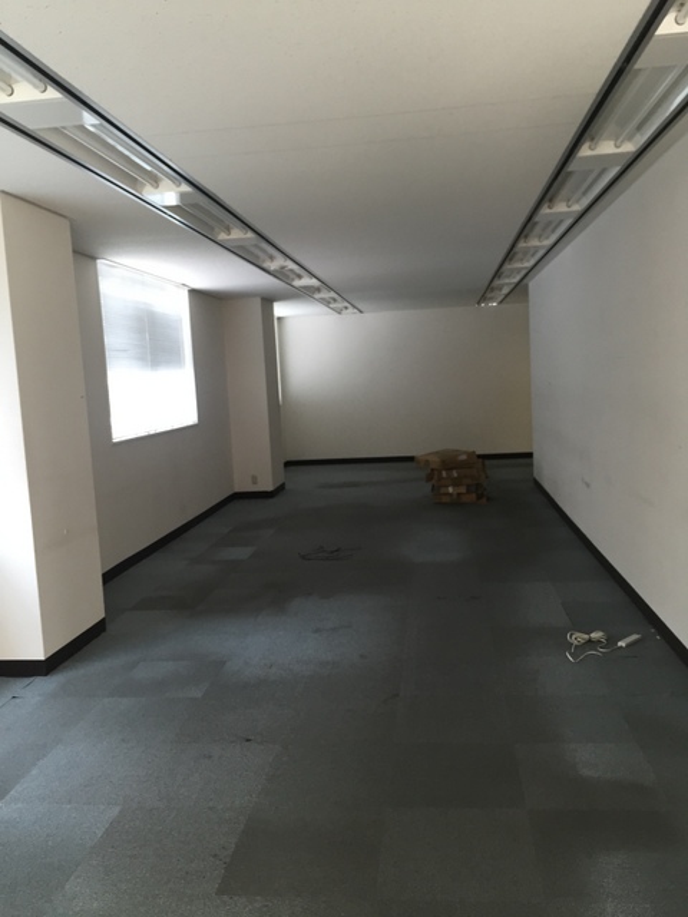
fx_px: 769
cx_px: 344
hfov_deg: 48.2
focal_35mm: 29
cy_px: 458
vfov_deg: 61.7
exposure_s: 1/30
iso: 64
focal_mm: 4.15
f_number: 2.2
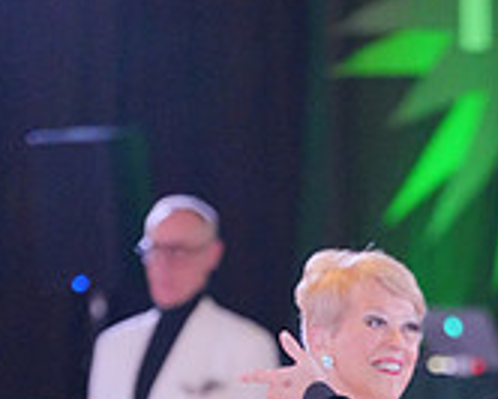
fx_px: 7138
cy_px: 708
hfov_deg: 4.0
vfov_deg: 3.2
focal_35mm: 484
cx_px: 512
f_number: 3.2
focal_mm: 148
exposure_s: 1/500
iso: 5000
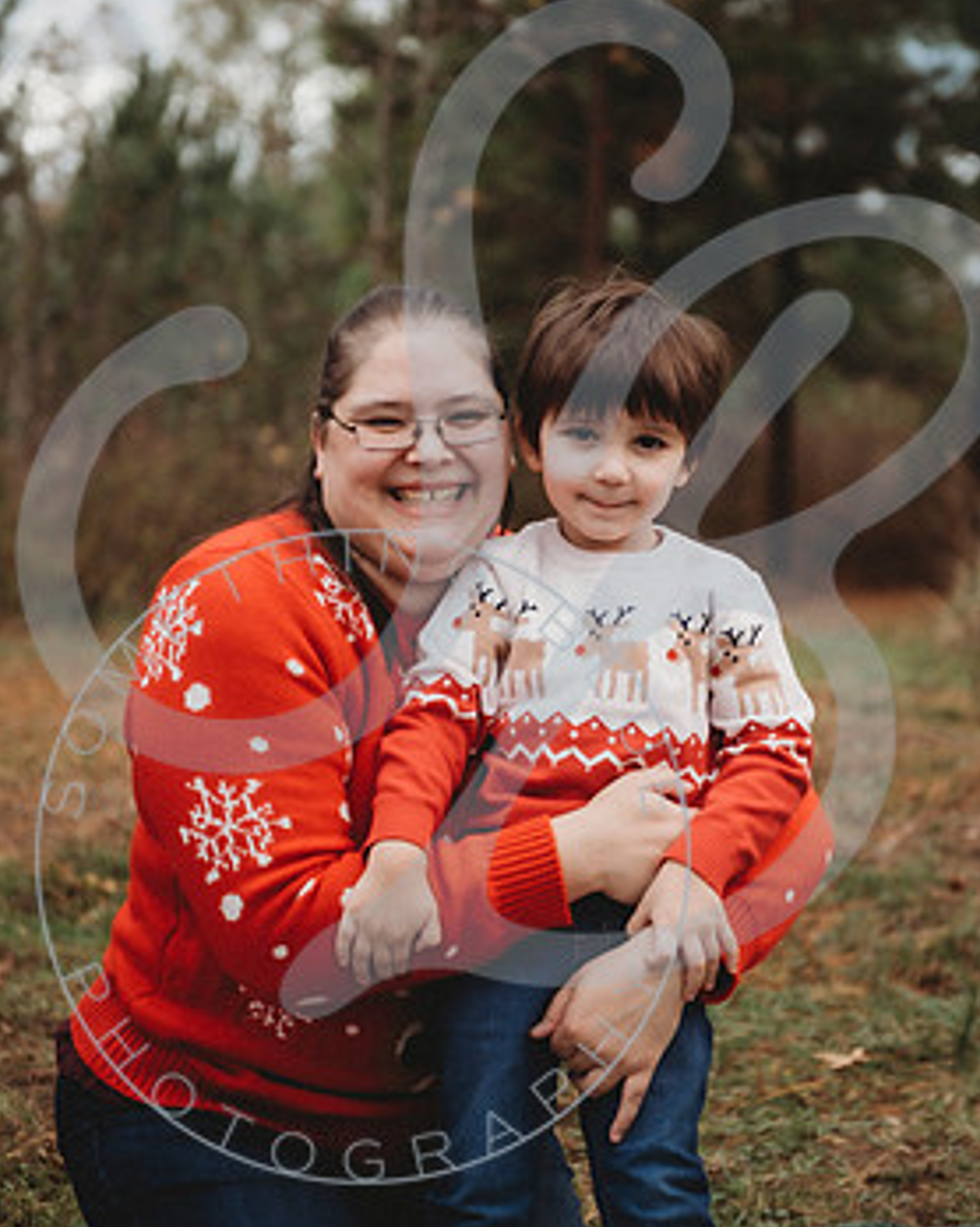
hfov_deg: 18.1
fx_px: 3084
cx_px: 522
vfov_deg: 22.5
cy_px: 589
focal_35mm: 85
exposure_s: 1/640
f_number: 2.8
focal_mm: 70
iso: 100
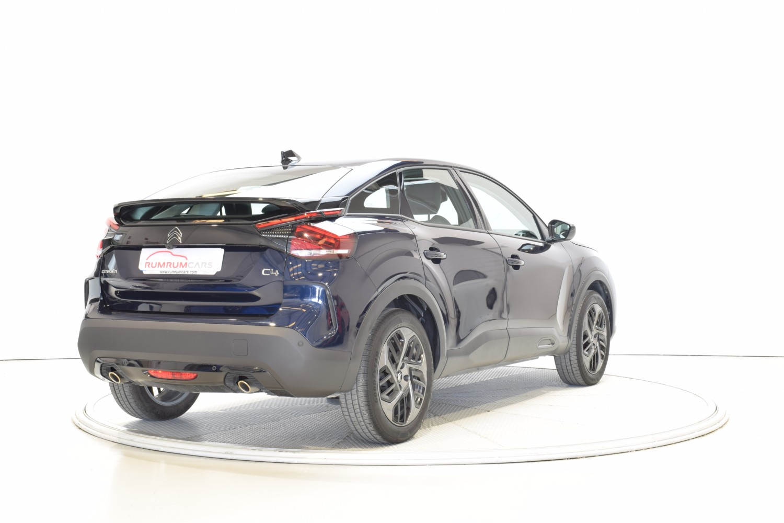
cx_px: 392
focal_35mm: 51
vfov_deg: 26.5
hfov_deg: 38.9
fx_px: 1111
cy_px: 262
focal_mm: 34
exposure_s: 1.3
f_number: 14
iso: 100
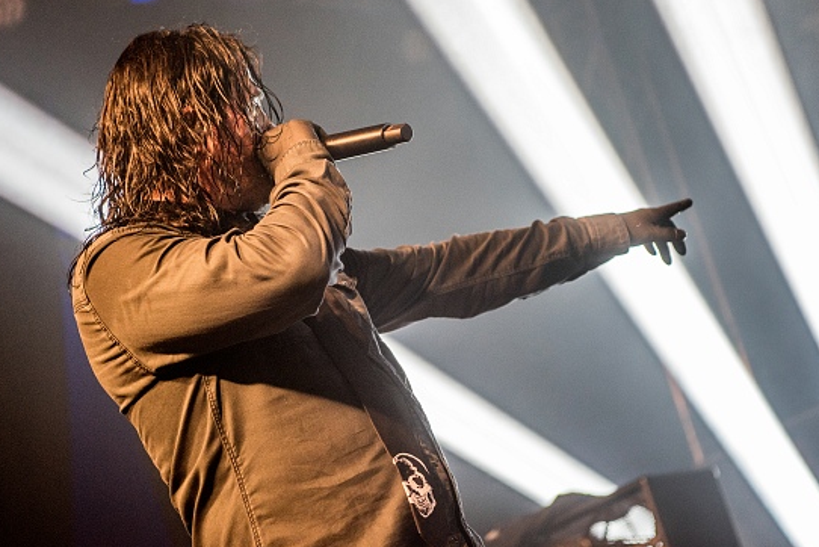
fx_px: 2117
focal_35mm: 93
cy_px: 194
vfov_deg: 14.7
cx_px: 403
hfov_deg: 21.9
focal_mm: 70
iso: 1250
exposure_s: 1/200
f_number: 2.8
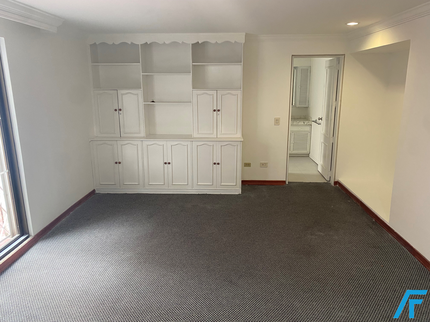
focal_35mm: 26
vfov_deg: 53.1
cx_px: 215
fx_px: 323
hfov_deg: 67.3
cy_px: 161
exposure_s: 1/60
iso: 200
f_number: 1.8
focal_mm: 4.25
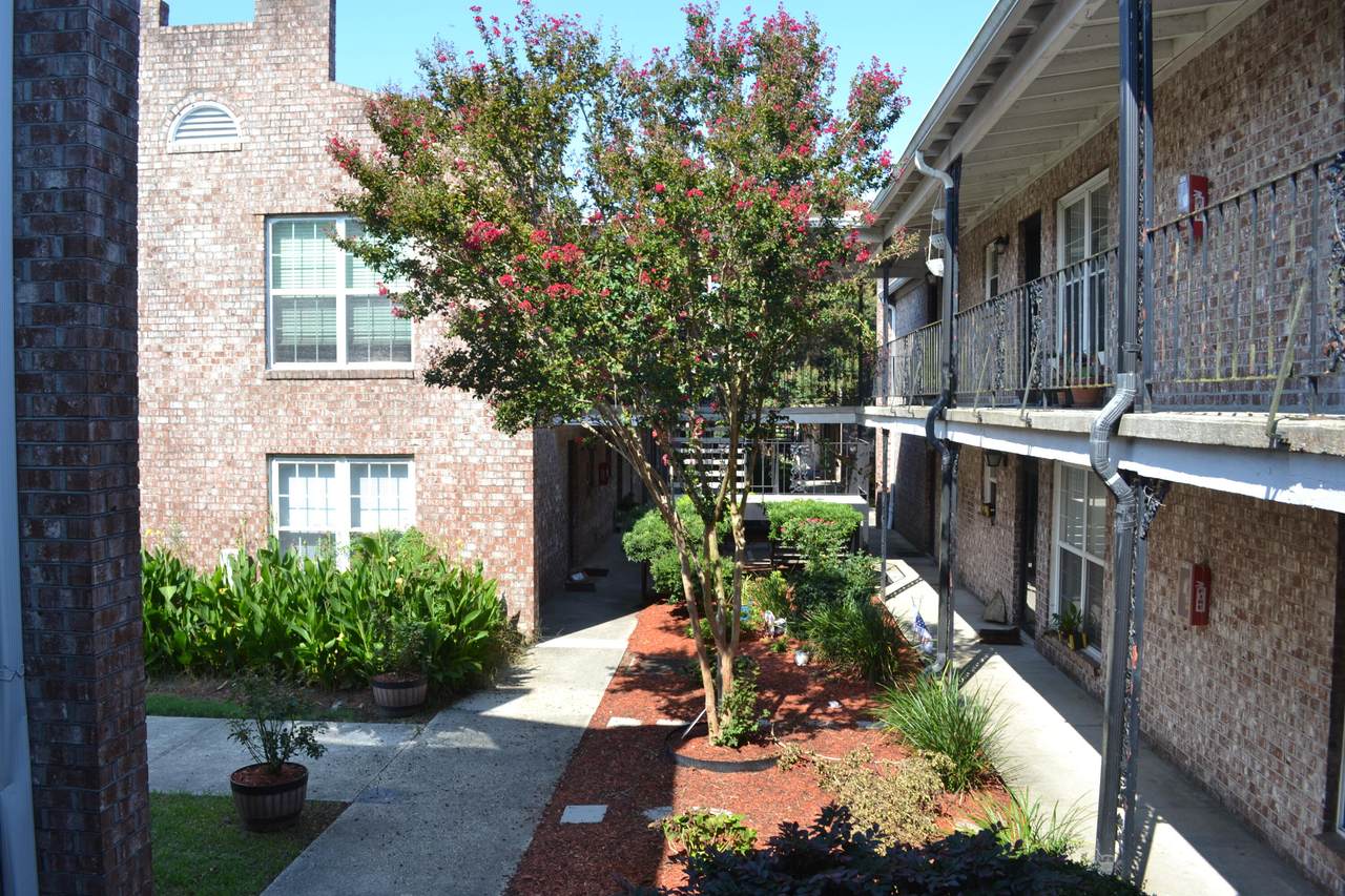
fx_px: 1009
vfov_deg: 47.9
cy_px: 448
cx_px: 672
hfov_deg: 67.4
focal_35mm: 27
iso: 100
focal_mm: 18
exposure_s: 1/125
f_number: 7.1
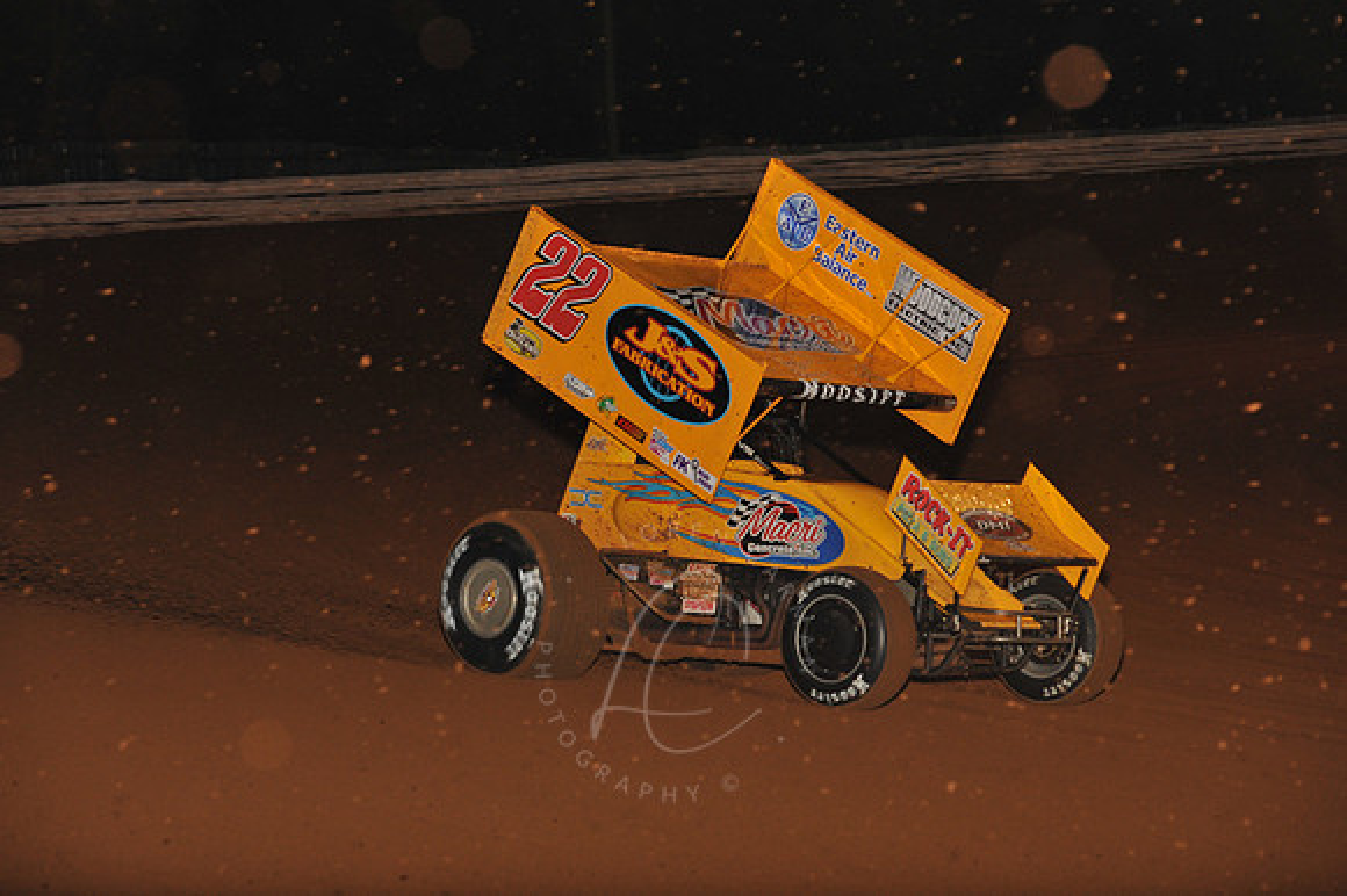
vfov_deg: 10.1
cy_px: 448
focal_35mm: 135
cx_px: 674
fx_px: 5048
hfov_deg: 15.2
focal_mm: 135
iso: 1250
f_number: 7.1
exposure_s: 1/320
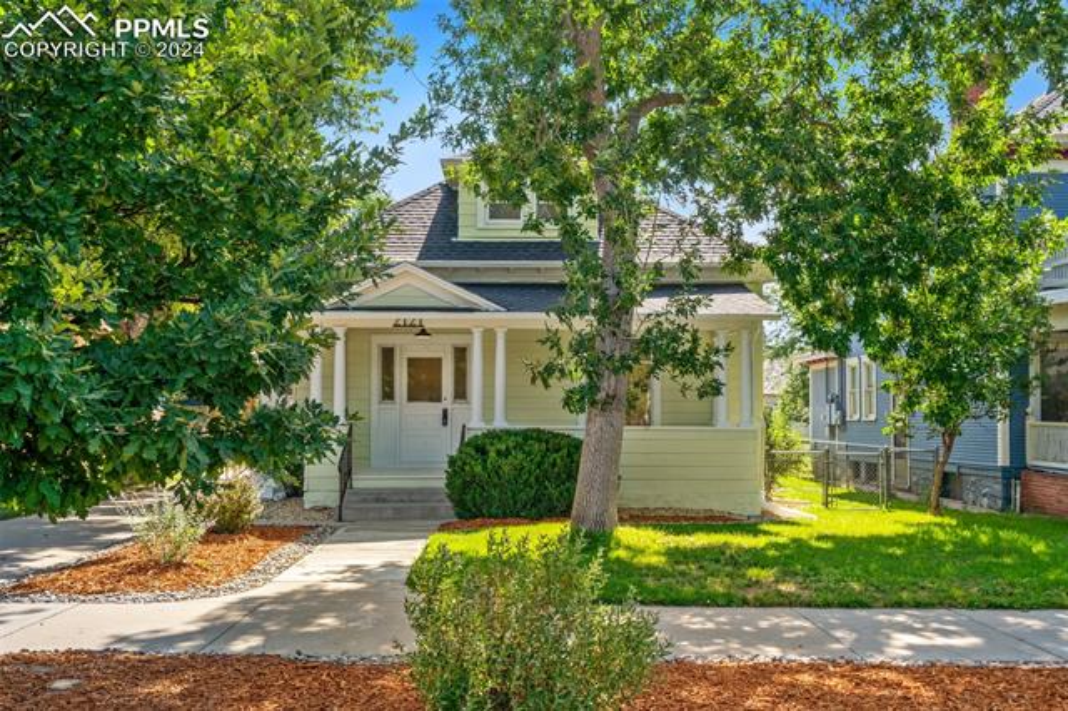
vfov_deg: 37.8
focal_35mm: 35
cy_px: 356
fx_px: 1038
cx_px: 534
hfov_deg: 54.5
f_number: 7.1
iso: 100
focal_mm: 35
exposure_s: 1/125
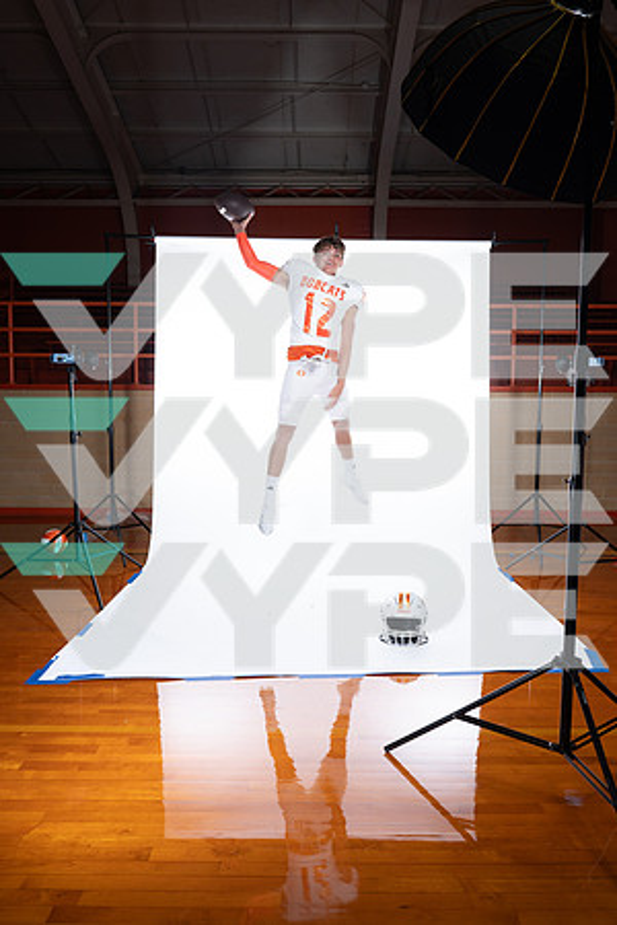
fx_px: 694
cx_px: 308
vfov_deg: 67.4
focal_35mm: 27
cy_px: 462
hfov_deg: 47.9
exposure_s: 1/250
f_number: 5.6
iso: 400
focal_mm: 27
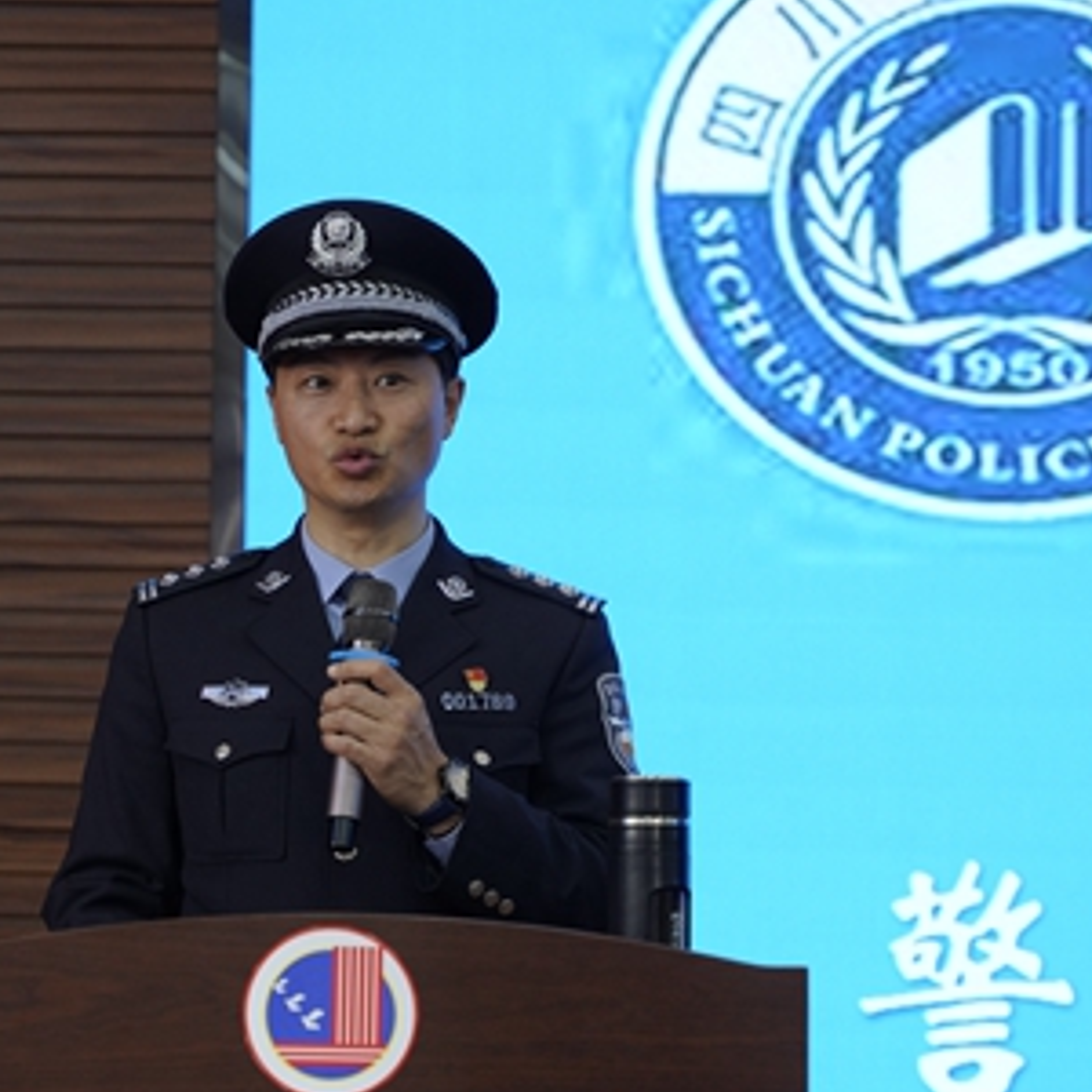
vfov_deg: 14.6
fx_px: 4263
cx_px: 440
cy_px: 672
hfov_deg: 14.6
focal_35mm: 119
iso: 800
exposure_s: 1/100
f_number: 3.5
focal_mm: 65.8
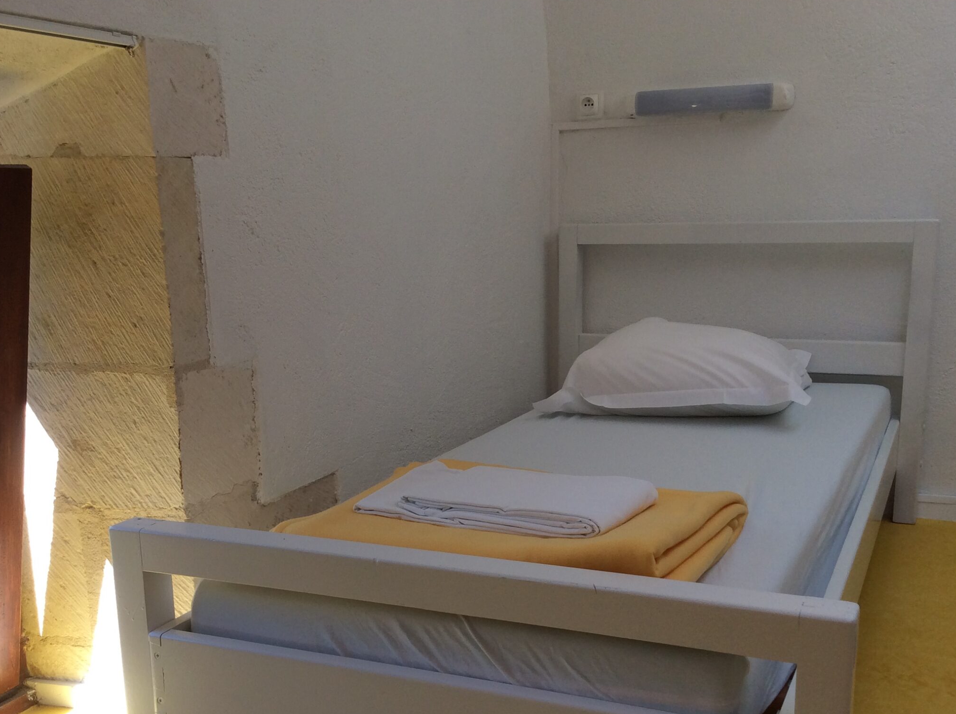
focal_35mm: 42
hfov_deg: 44.9
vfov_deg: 34.1
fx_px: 1158
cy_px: 448
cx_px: 475
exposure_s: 1/200
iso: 32
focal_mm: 3.3
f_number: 2.4
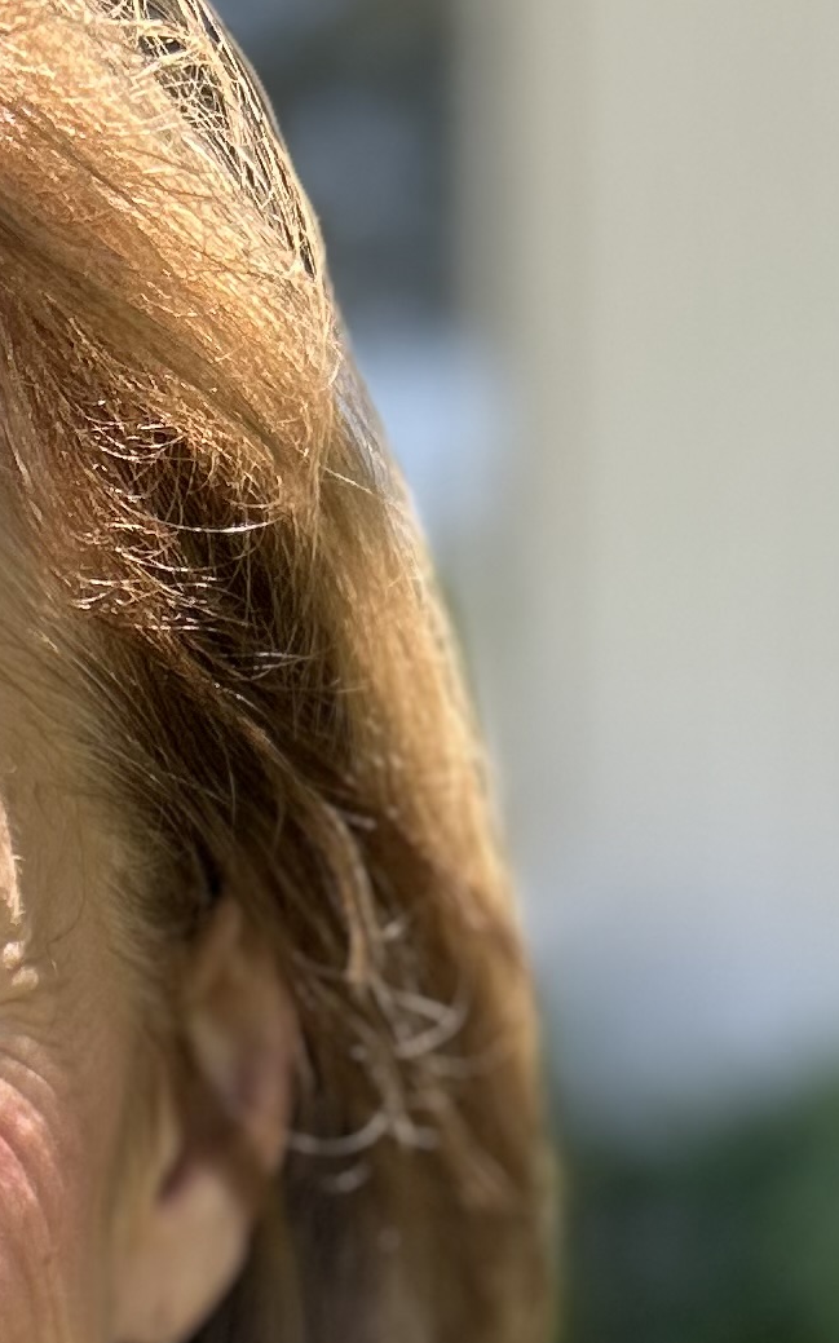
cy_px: 2086
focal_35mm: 107
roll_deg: +1.8
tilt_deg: -17.9
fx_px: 3916
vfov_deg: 17.3
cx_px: 98
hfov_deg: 12.1
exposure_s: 1/404
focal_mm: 5.7
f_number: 1.5
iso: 50
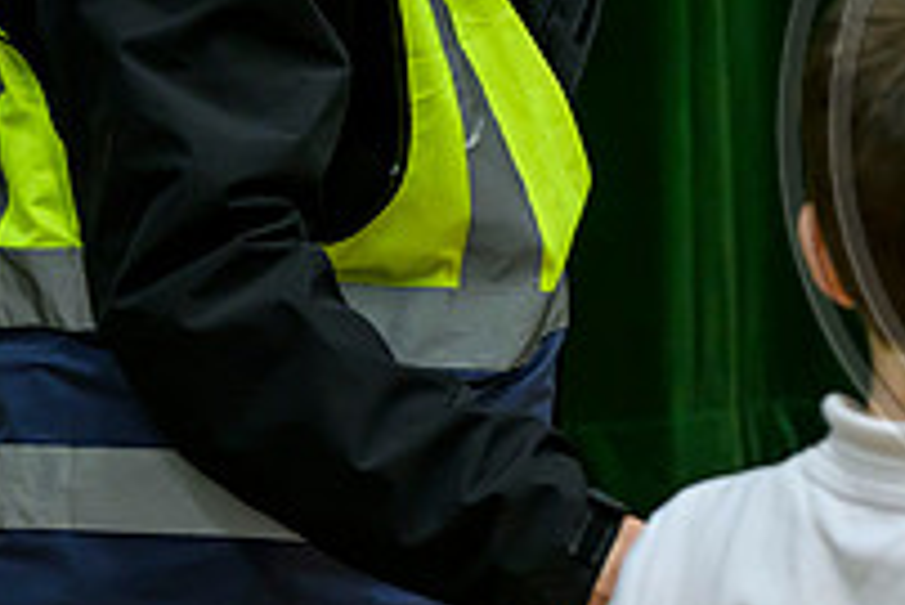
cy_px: 125
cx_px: 1379
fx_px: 5585
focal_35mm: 222
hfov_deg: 9.0
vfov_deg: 6.2
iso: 3200
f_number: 4
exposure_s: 1/320
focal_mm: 70
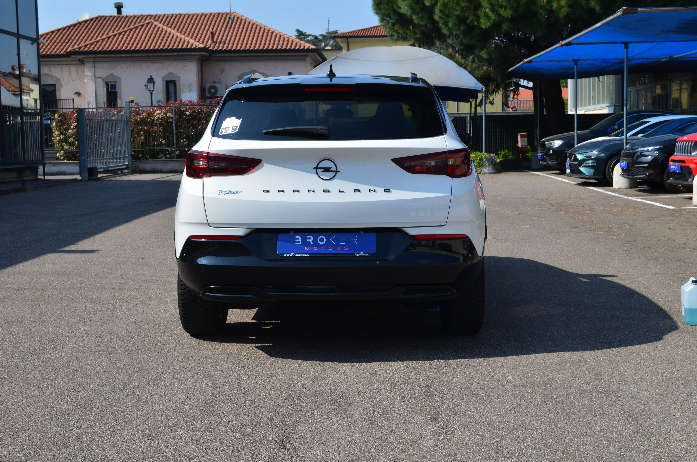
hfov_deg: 39.0
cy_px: 231
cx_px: 348
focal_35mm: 51
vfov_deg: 26.4
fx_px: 985
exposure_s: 1/250
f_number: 10
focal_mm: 34
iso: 200
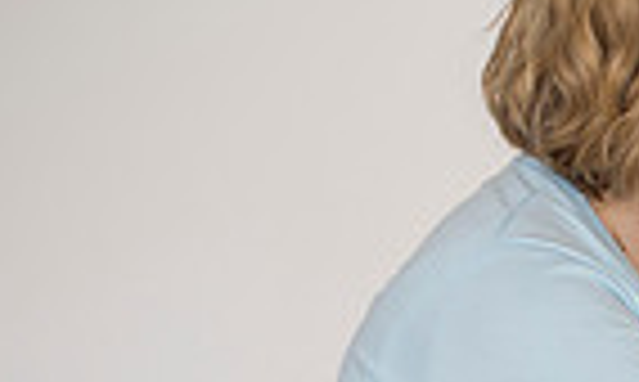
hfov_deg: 9.3
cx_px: 1212
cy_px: 562
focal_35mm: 217
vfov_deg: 5.8
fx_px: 3735
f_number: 2.2
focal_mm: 50
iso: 250
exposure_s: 1/800
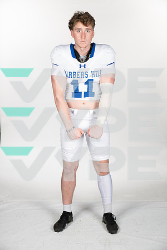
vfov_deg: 34.5
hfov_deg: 23.4
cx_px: 84
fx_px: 404
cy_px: 125
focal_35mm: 58
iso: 250
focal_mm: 58
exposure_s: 1/400
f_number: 7.1
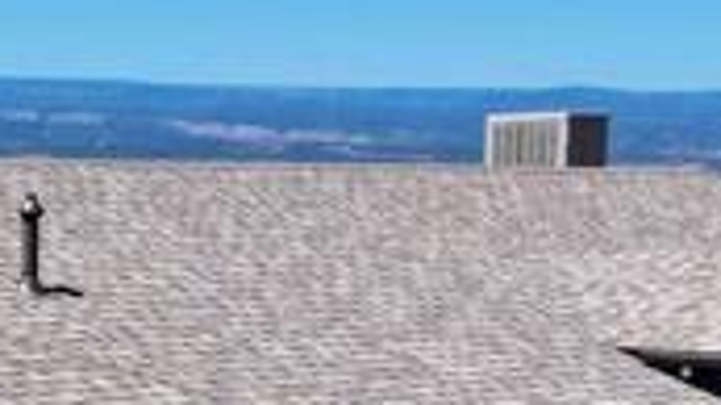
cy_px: 787
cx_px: -517
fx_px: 2961
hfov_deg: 12.8
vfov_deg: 7.5
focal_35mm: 155
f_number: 2.8
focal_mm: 12.29
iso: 110
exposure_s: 1/2000
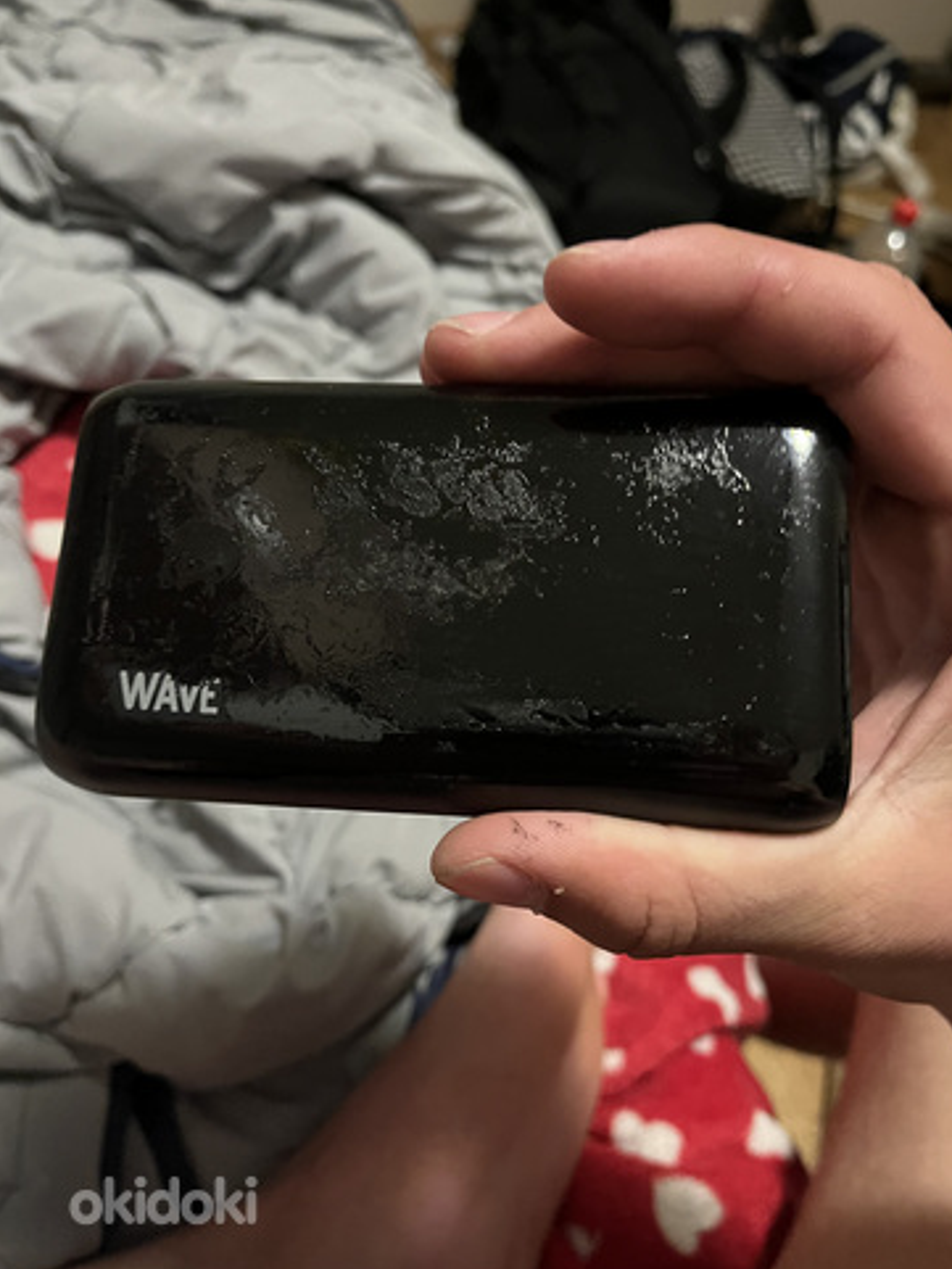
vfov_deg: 65.3
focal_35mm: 27
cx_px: 489
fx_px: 990
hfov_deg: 51.4
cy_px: 633
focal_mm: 5.1
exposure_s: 1/30
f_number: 1.6
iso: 800
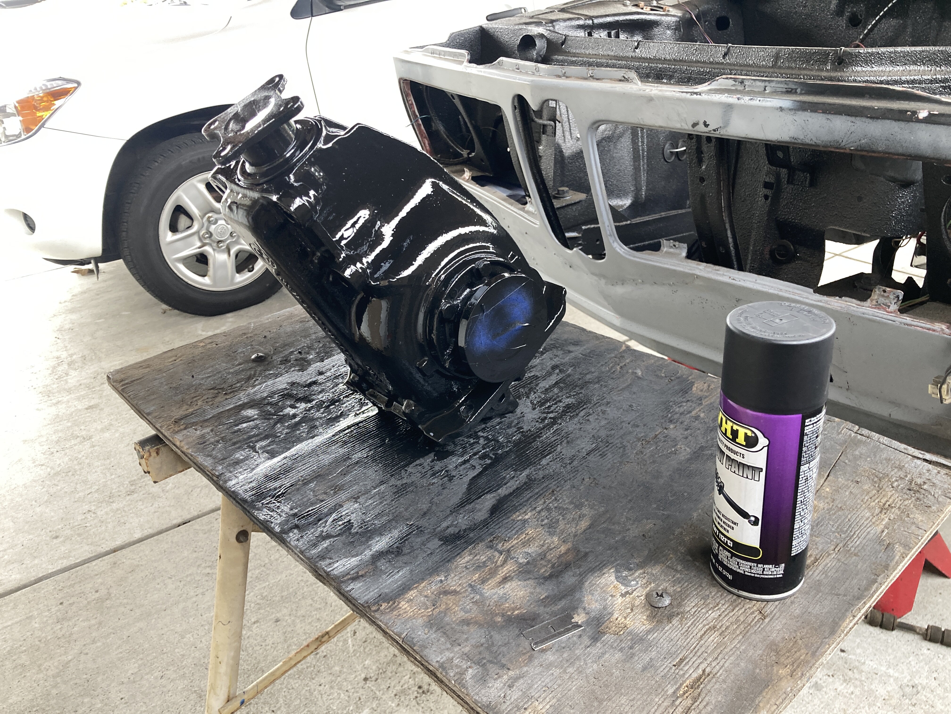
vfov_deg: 49.7
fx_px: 769
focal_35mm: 28
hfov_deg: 63.4
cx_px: 476
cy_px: 357
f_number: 1.8
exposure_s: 1/79
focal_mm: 3.99
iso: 80
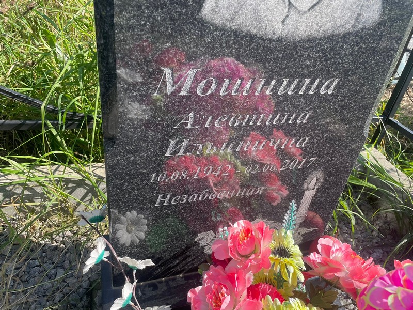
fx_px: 310
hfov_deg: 67.3
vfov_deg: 53.1
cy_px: 155
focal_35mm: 26
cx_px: 206
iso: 32
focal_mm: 4.2
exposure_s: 1/1208
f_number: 1.6
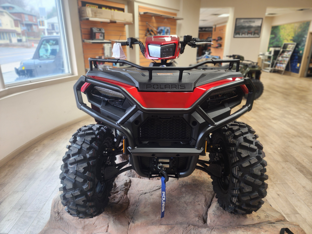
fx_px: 207
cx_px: 156
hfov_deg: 73.9
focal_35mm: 23
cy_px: 117
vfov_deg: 58.9
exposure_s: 1/60
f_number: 1.8
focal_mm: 6.4
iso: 160
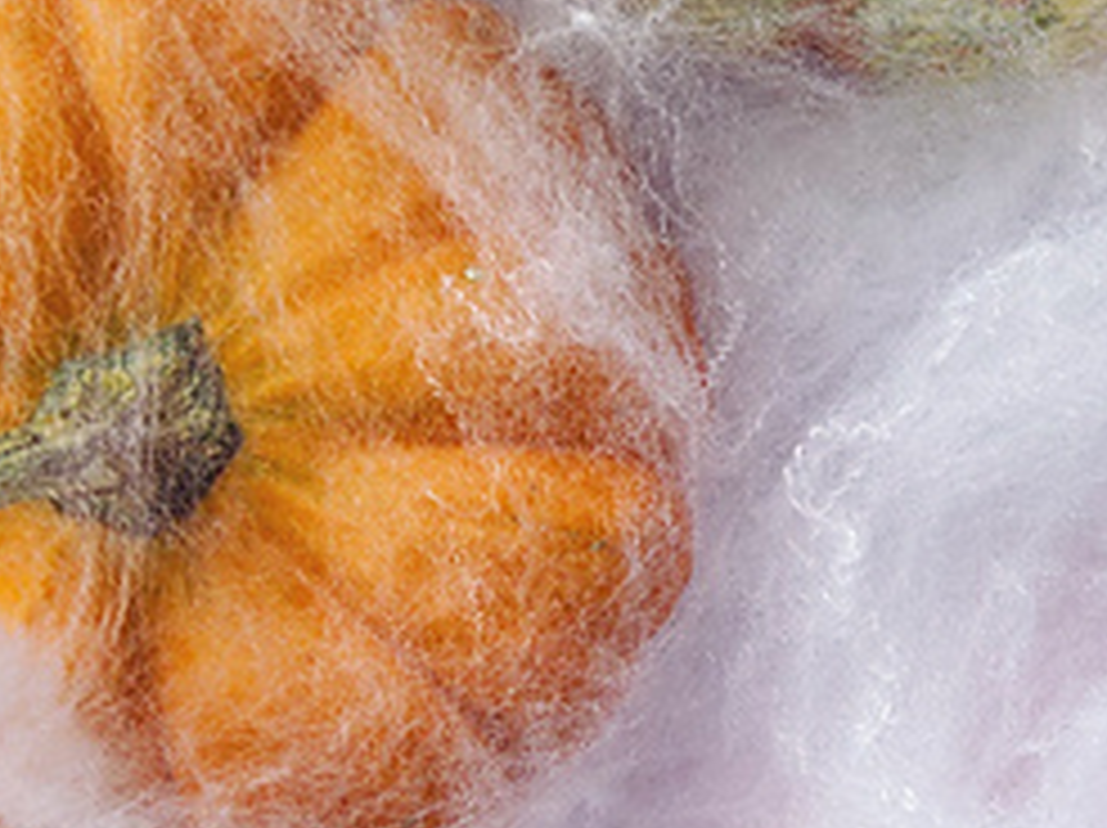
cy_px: 495
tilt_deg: -88.5
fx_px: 3994
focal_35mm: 125
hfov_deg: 15.4
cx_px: 1228
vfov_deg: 11.8
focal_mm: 6.86
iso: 100
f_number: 1.78
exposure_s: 1/135
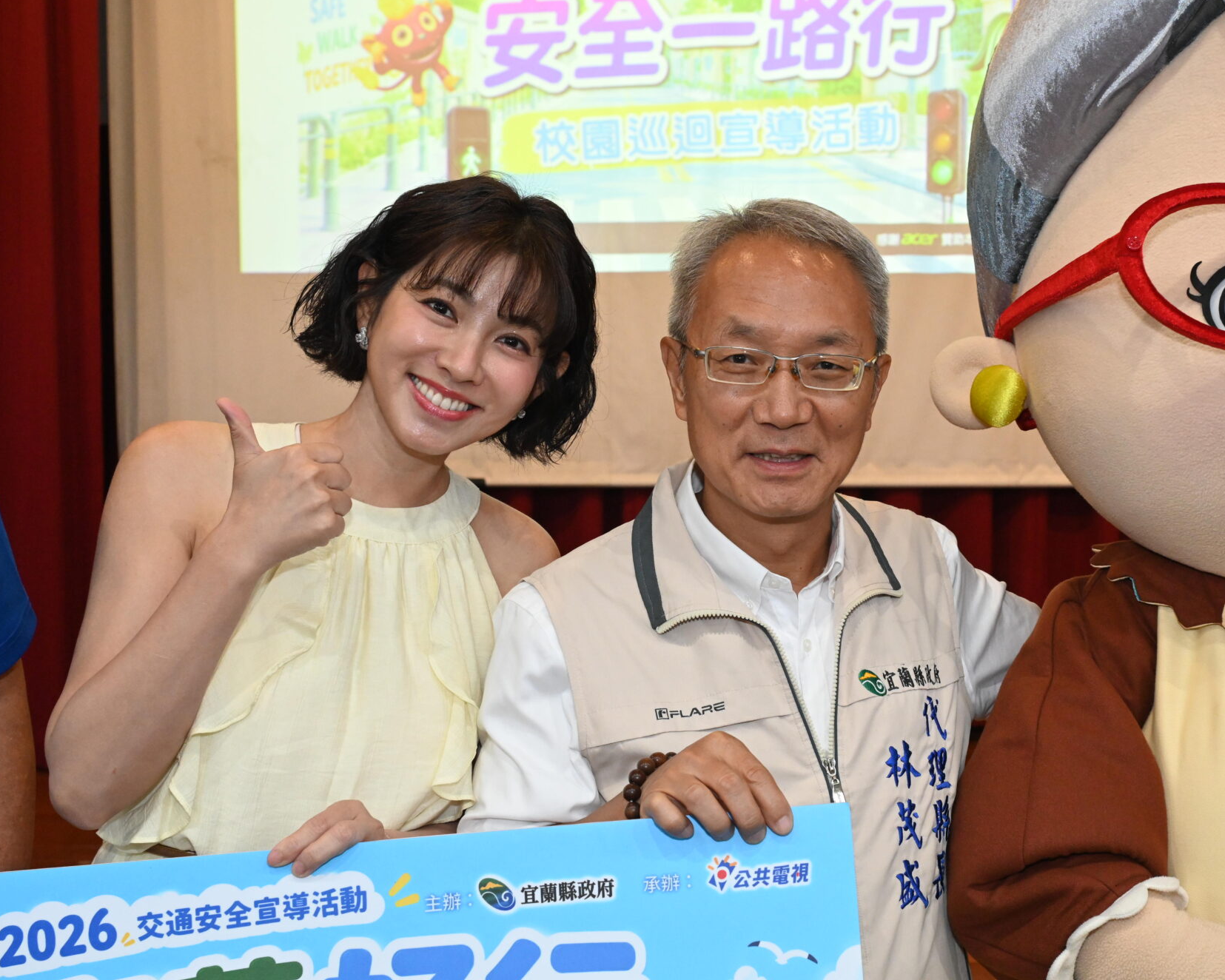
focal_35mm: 46
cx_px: 835
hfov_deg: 40.0
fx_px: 1658
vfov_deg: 32.9
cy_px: 451
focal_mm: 31.5
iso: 2500
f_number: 6.3
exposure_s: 1/200
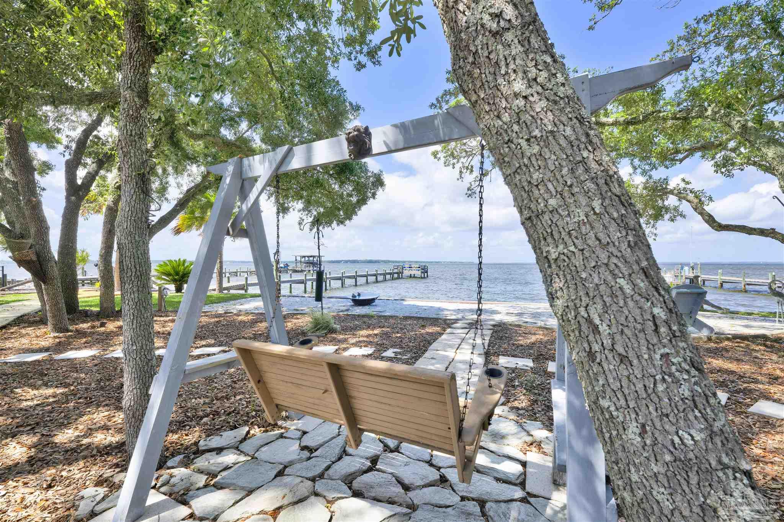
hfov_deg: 104.3
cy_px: 261
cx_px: 392
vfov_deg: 81.2
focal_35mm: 14
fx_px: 305
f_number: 11
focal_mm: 14
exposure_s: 1/100
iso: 400
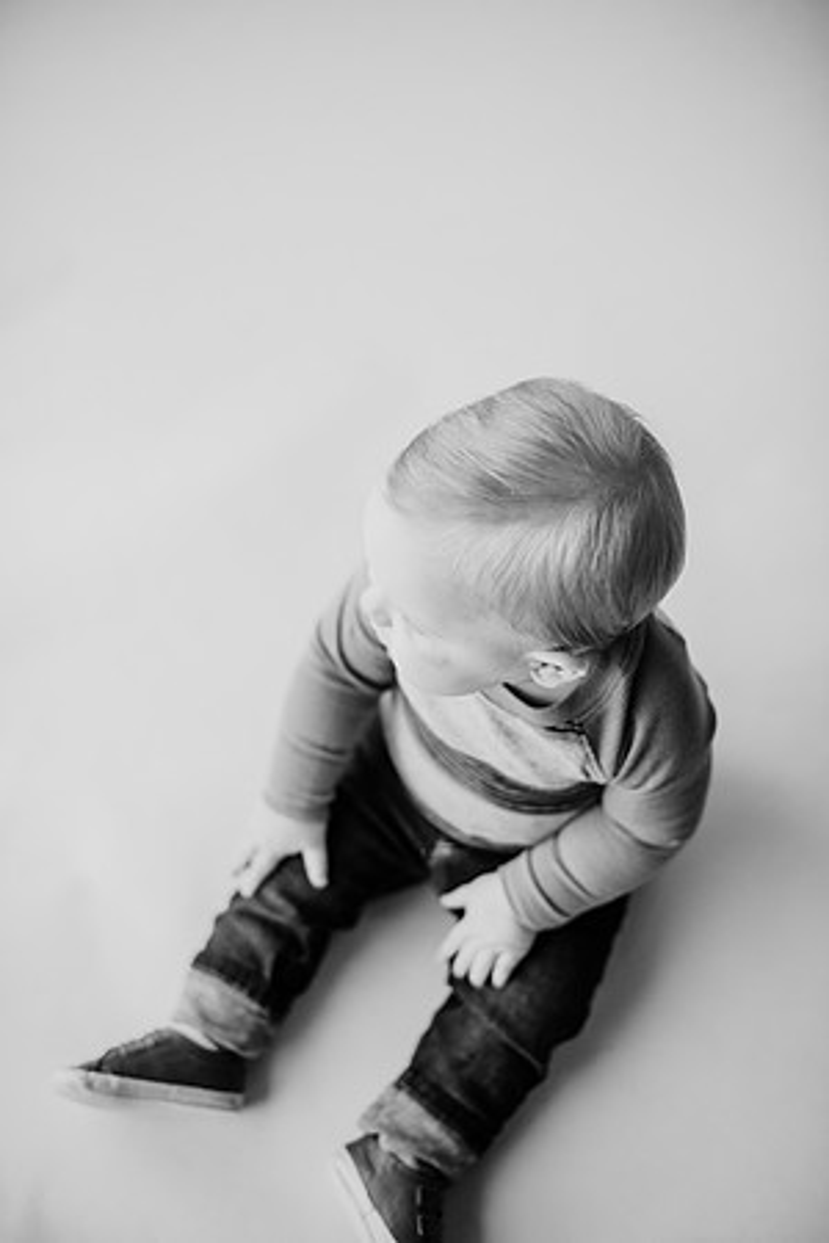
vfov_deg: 39.6
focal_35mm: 50
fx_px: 1727
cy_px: 622
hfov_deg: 27.0
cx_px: 414
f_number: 2
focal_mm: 50
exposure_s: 1/640
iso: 400
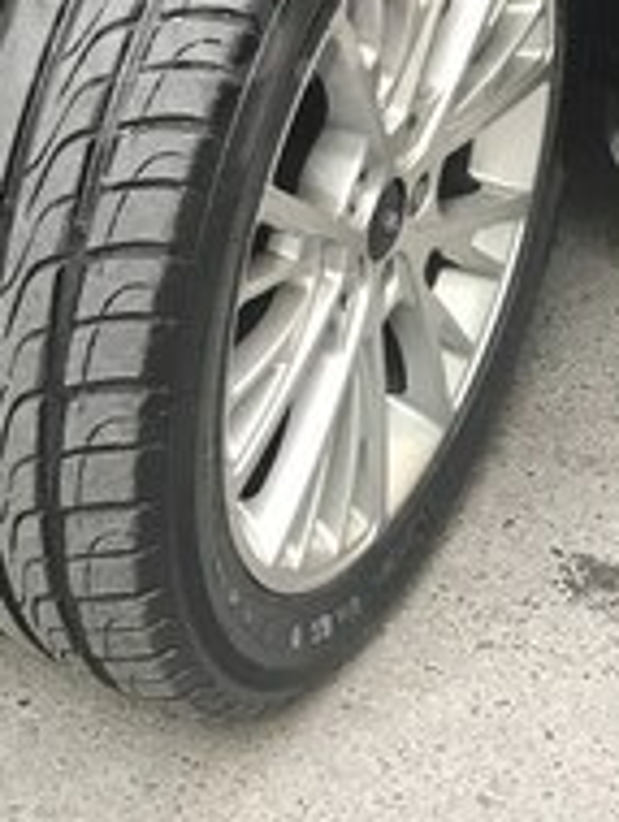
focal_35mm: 73
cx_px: 169
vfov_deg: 25.5
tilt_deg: -22.9
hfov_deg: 20.1
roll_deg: +2.8
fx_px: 1737
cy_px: 35
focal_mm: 3.99
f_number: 1.8
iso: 40
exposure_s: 1/17
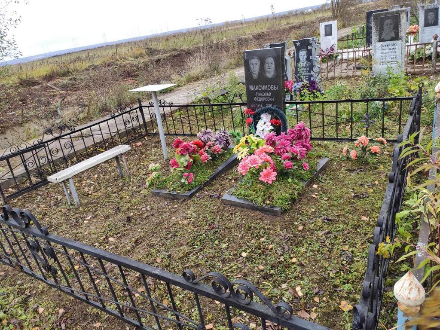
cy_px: 165
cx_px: 220
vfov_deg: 53.1
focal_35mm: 26
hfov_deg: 67.3
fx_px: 330
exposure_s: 1/100
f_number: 1.75
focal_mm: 4.77
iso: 122
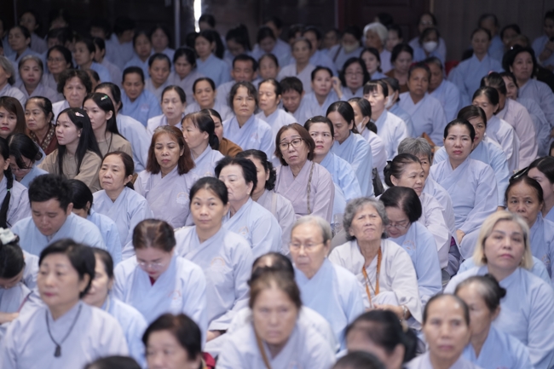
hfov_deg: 13.7
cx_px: 277
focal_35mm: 150
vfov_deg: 9.1
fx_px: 2308
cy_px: 184
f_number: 2.8
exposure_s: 1/125
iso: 1000
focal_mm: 150
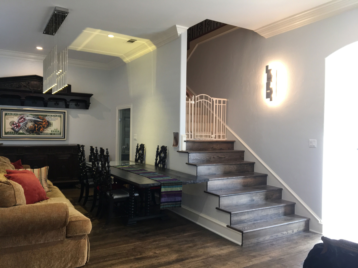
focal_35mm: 29
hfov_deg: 61.7
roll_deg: -0.3
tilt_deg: -0.4
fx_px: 300
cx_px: 179
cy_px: 134
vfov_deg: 48.2
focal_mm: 4.15
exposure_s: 1/30
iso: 80
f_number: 2.2
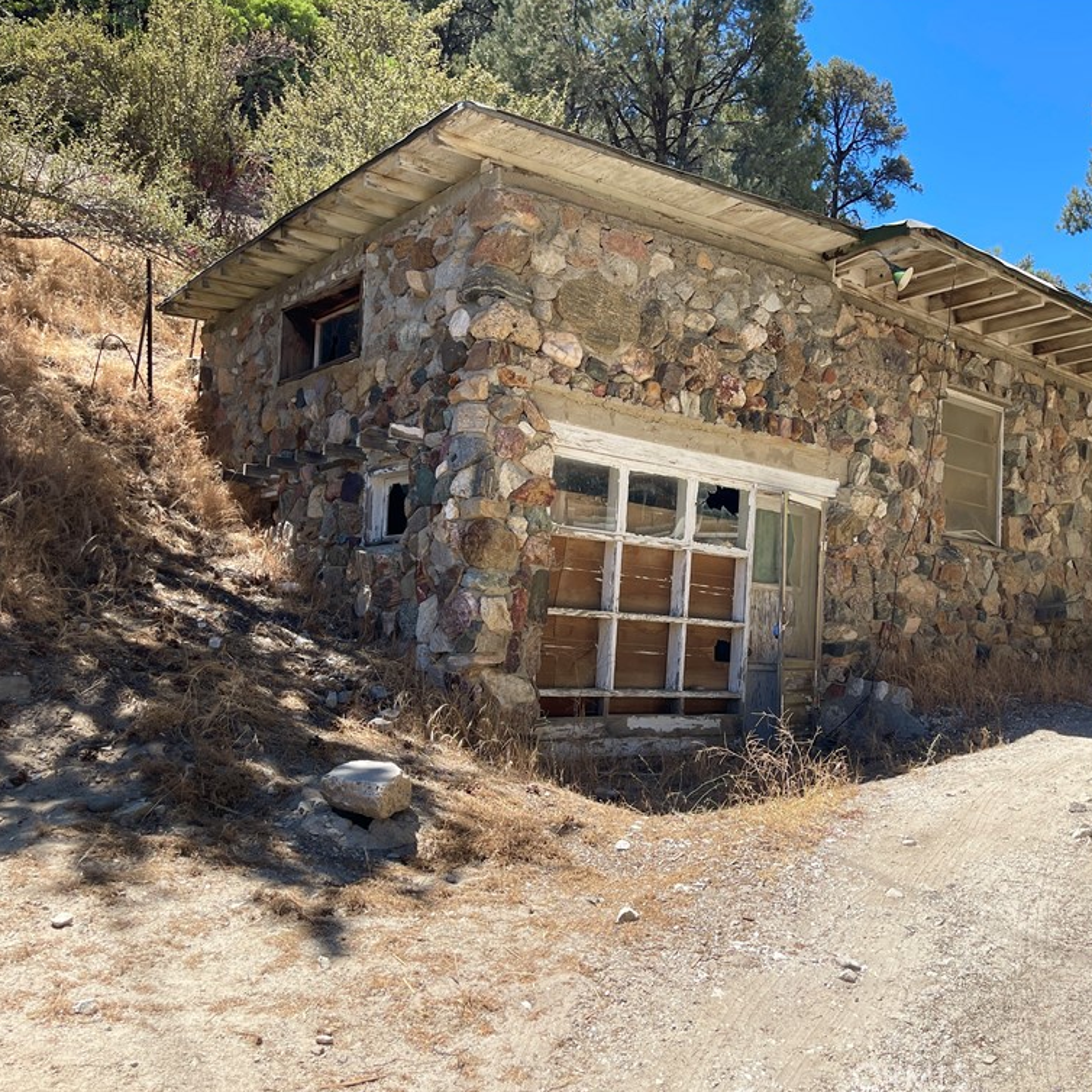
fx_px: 1071
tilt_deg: +5.7
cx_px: 689
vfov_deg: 54.0
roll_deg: -3.2
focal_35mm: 30
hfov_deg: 53.4
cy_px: 542
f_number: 1.6
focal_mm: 5.1
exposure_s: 1/1976
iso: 32
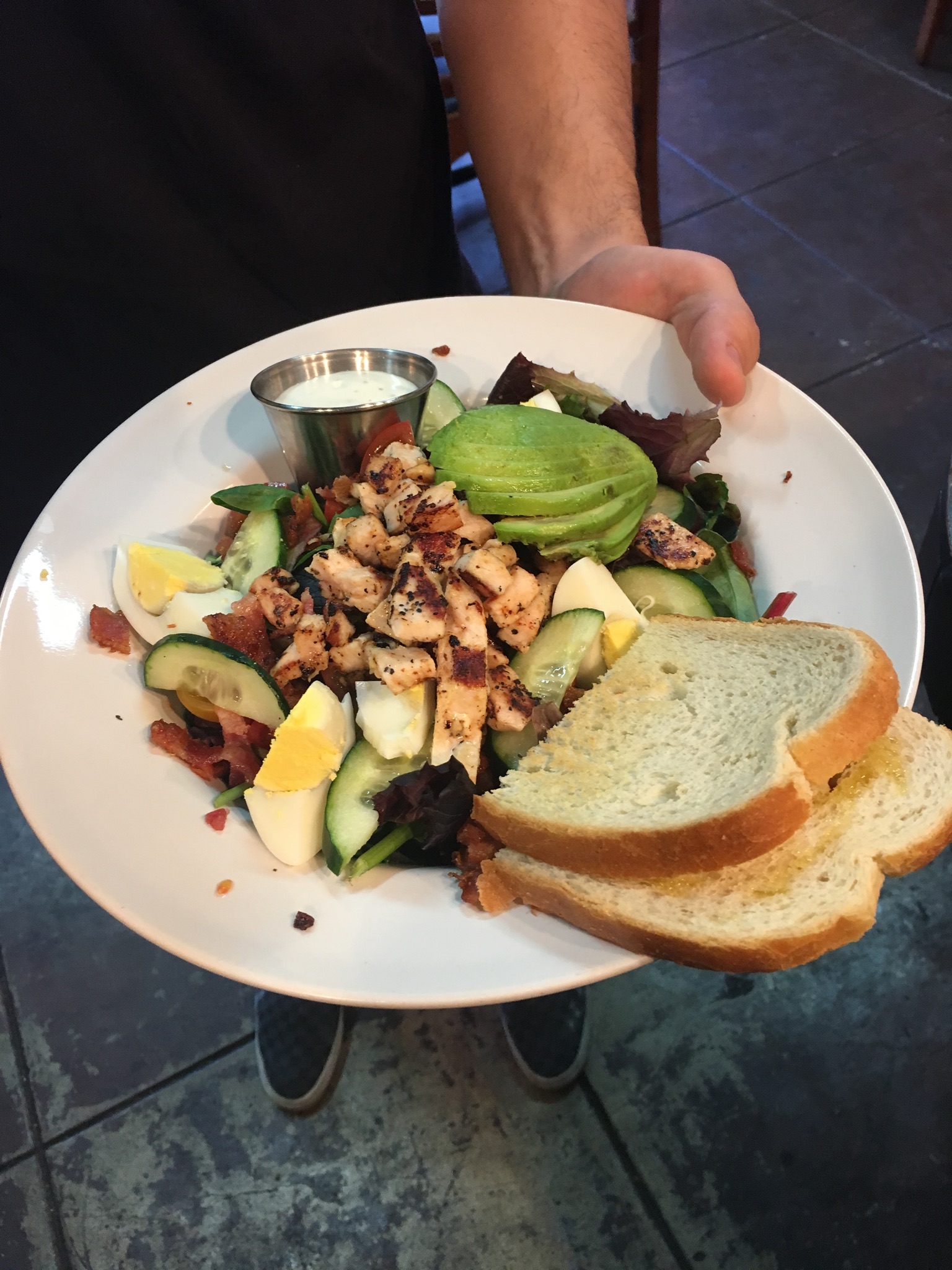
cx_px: 476
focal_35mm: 29
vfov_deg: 61.7
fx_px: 1063
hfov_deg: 48.2
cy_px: 635
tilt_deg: -50.3
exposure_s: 1/30
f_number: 2.2
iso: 100
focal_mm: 4.15
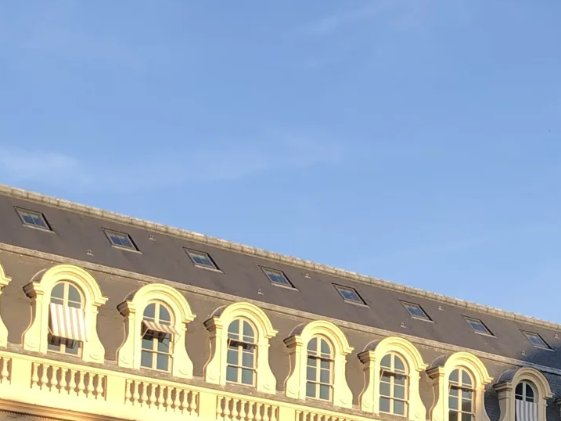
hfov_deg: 18.9
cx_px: 608
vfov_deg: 14.1
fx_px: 1621
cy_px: 571
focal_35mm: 100
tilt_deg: +8.1
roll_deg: -0.1
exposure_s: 1/448
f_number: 1.8
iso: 20
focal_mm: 4
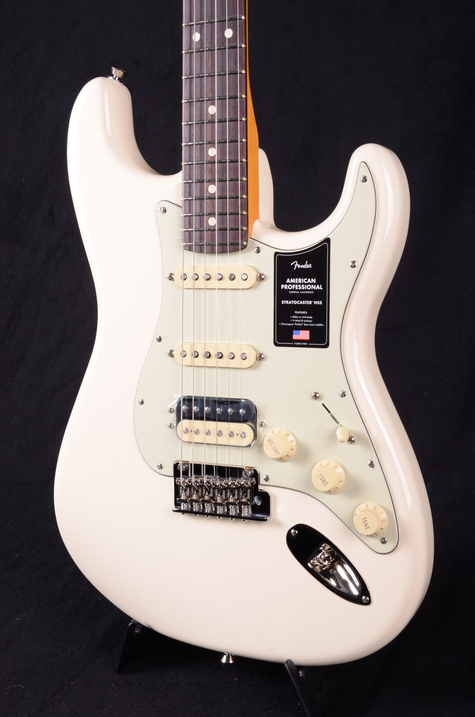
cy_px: 358
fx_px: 1014
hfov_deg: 26.4
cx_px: 238
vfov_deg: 39.0
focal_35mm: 51
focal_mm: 34
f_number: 13
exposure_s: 1/200
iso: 200
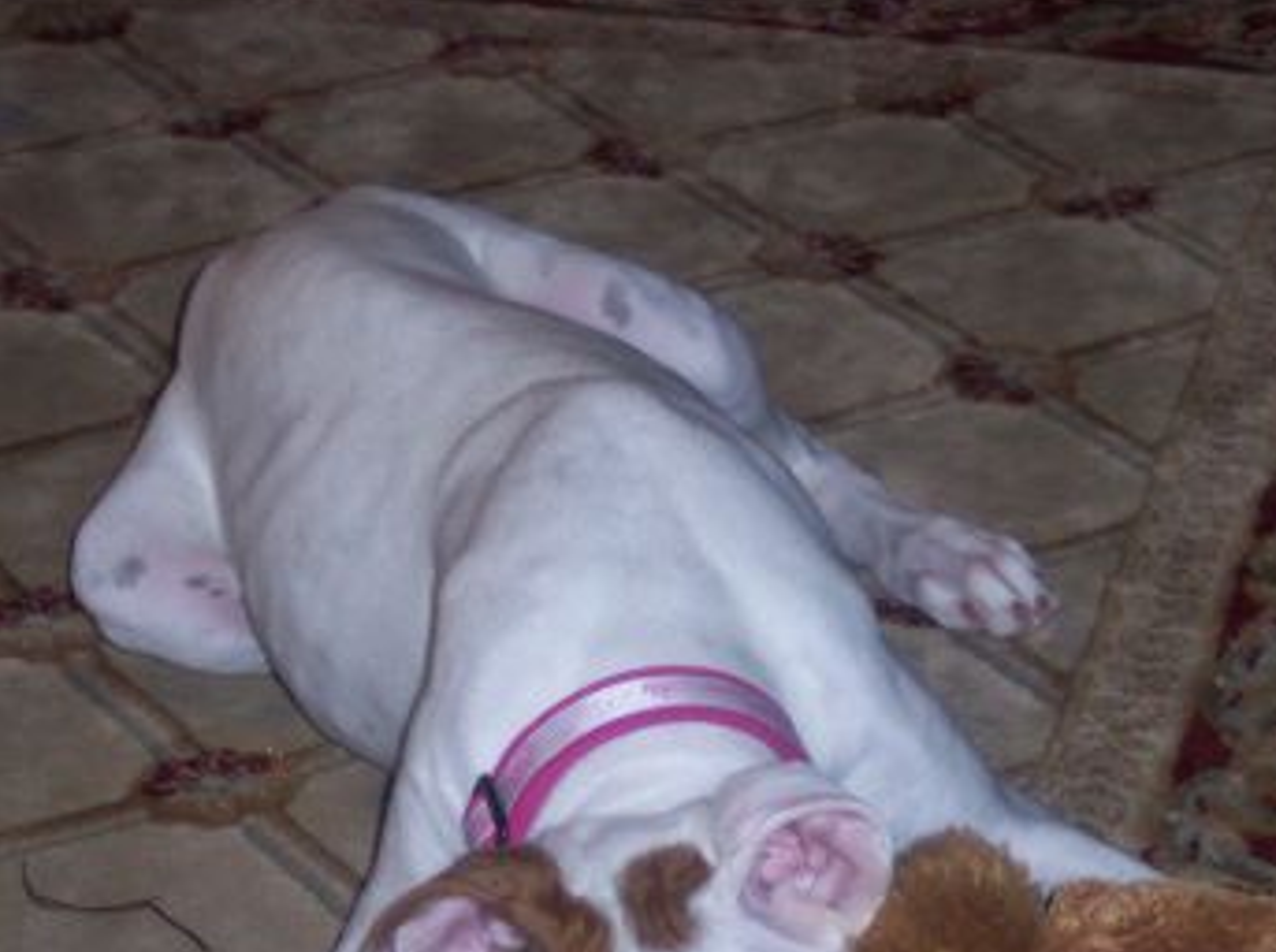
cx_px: 885
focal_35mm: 142
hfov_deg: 13.9
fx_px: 5225
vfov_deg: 10.4
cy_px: 805
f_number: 3.8
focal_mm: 16
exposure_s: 1/45
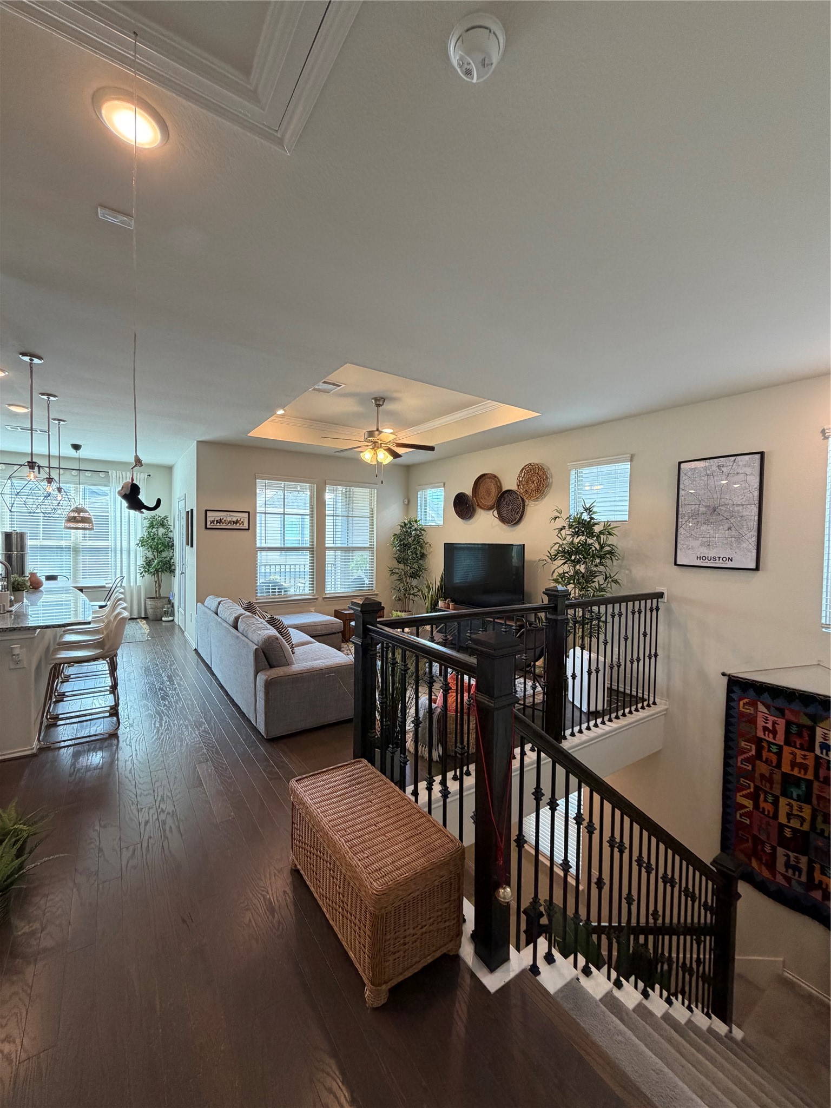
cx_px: 416
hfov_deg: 85.7
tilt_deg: -0.6
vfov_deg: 102.1
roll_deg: -0.3
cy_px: 554
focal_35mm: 14
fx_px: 448
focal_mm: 2.22
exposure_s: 1/120
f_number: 2.2
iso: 250
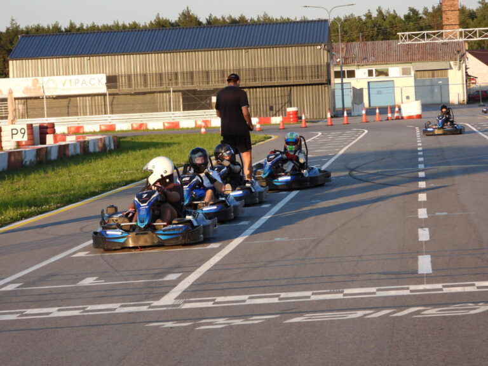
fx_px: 2044
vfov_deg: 10.2
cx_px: 244
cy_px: 183
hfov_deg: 13.6
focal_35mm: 145
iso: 100
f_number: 4
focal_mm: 26.1
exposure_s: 1/250
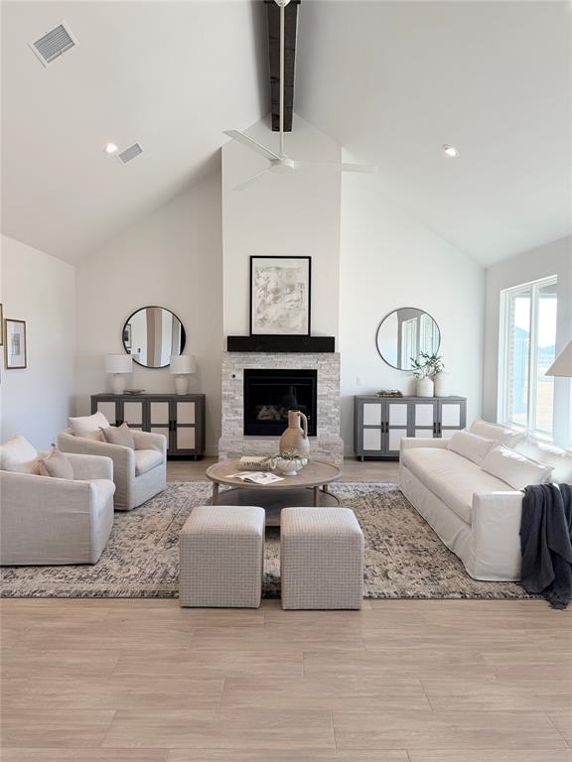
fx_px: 529
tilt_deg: -3.0
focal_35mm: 24
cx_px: 286
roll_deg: -0.3
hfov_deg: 56.8
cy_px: 381
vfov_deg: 71.6
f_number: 1.78
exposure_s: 1/174
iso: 80
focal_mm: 6.76
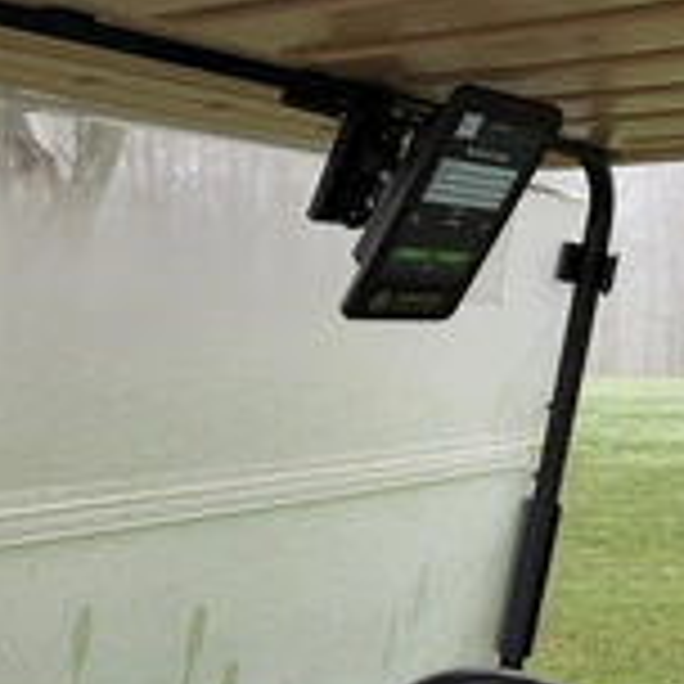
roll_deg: -2.0
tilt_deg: -4.3
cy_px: 446
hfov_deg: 28.8
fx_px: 1252
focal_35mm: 56
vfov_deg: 30.4
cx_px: 670
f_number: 1.78
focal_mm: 6.76
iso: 80
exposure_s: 1/488
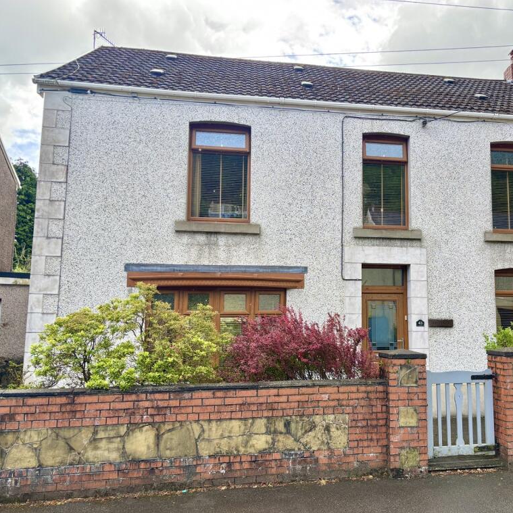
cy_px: 259
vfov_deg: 52.5
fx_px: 520
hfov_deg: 51.5
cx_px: 345
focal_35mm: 31
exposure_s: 1/675
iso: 50
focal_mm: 5.96
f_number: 1.6
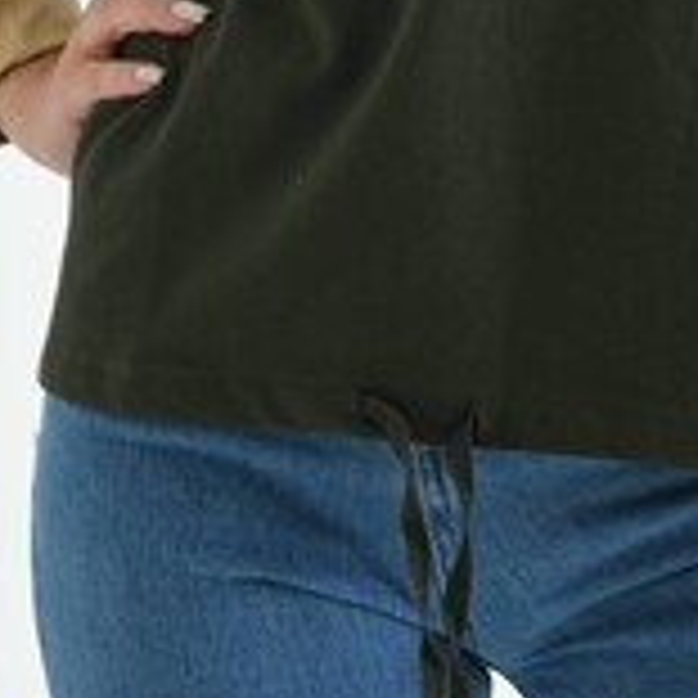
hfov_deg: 10.7
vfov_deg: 10.4
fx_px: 3719
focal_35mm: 163
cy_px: -329
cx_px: 585
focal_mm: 55
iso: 100
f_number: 6.3
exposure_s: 1/125
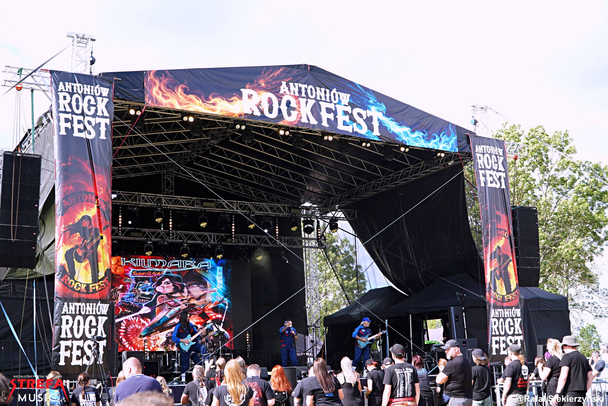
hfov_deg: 48.4
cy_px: 203
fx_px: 676
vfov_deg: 33.4
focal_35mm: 40
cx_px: 304
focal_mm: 27
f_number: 4.5
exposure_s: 1/160
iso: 100
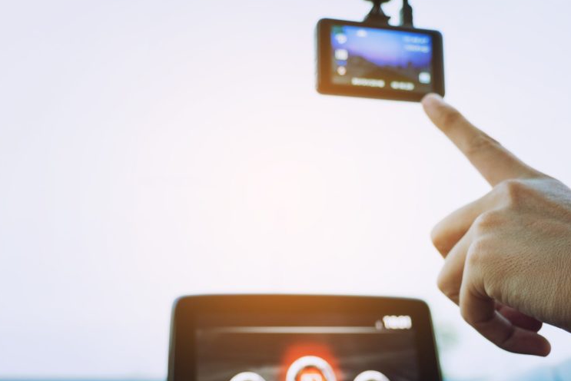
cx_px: 248
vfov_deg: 26.5
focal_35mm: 51
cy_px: 226
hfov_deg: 38.8
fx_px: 809
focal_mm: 24.9
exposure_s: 1/125
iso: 1600
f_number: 2.8
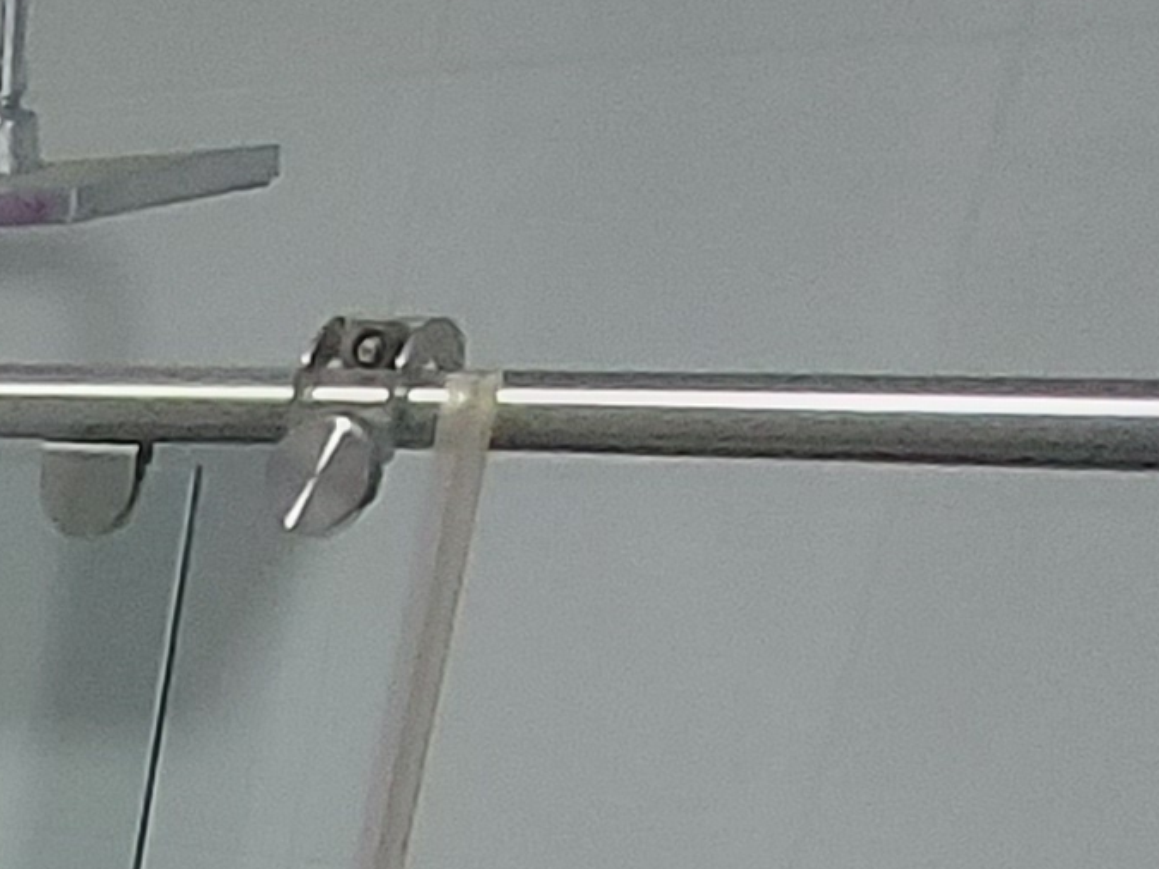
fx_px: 2578
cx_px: -1123
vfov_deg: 14.4
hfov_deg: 18.0
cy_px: 1946
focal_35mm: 77
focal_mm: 1.74
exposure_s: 1/60
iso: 400
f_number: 2.2
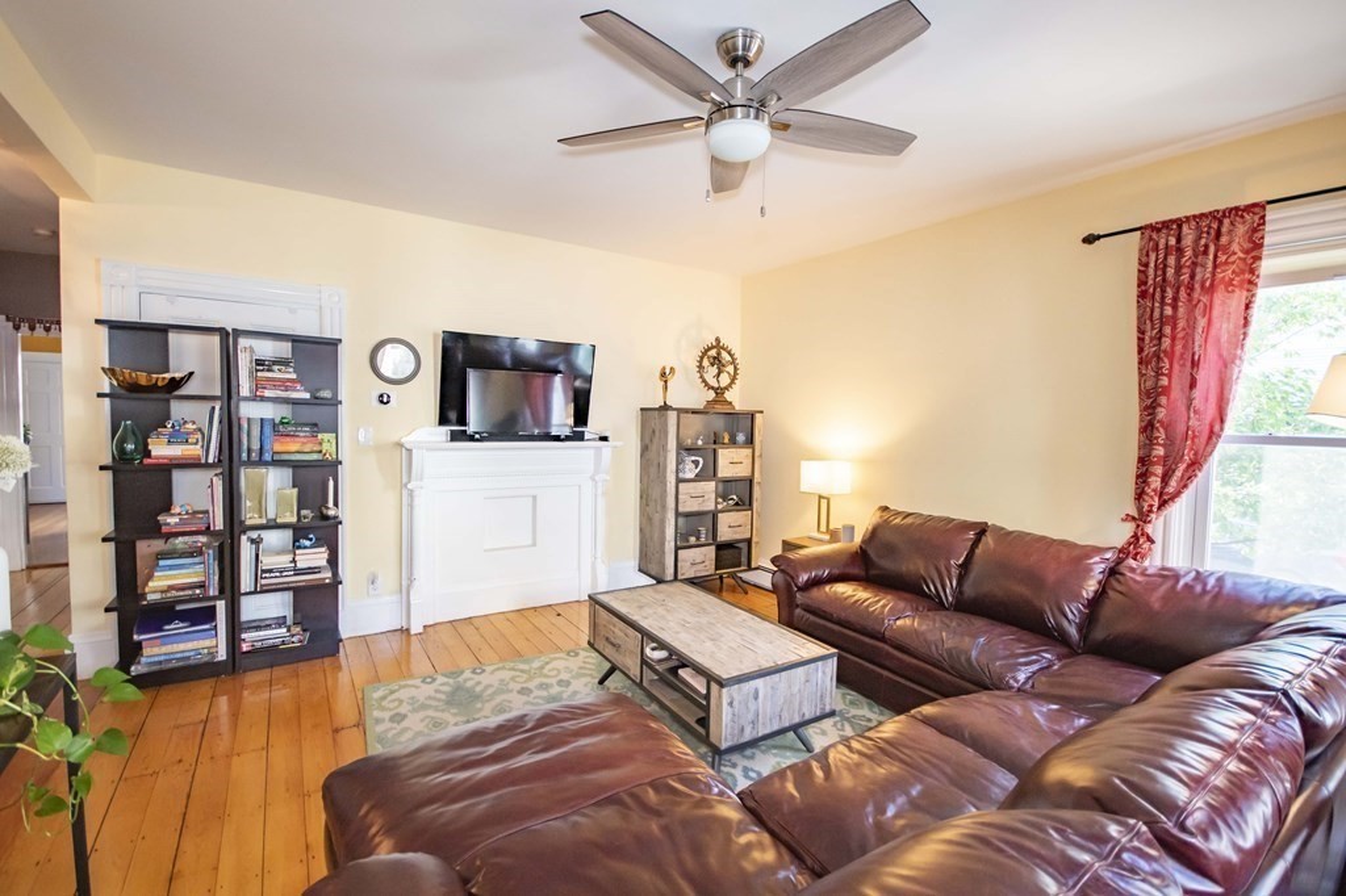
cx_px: 673
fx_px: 561
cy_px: 448
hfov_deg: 100.4
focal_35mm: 15
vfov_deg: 77.3
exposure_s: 1/80
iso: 320
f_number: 4
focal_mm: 10
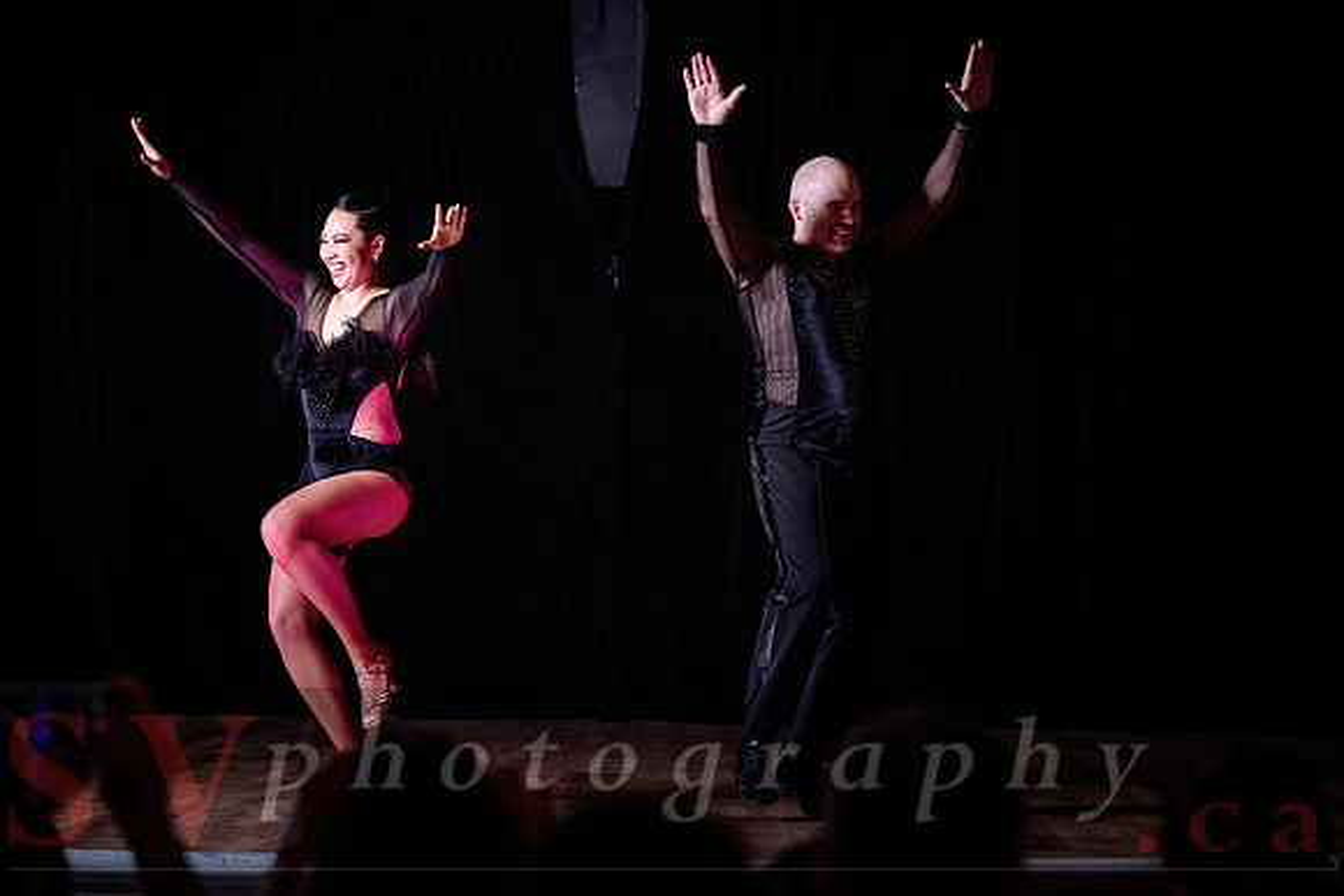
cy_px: 448
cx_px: 672
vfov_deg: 14.9
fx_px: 3435
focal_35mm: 92
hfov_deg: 22.1
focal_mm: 92
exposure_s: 1/160
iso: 400
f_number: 3.2
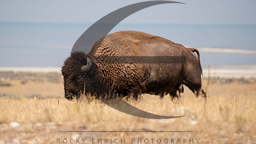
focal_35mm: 273
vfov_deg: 4.5
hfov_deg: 7.9
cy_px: 83
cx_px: 114
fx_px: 1850
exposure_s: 1/1250
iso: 100
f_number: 4
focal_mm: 200
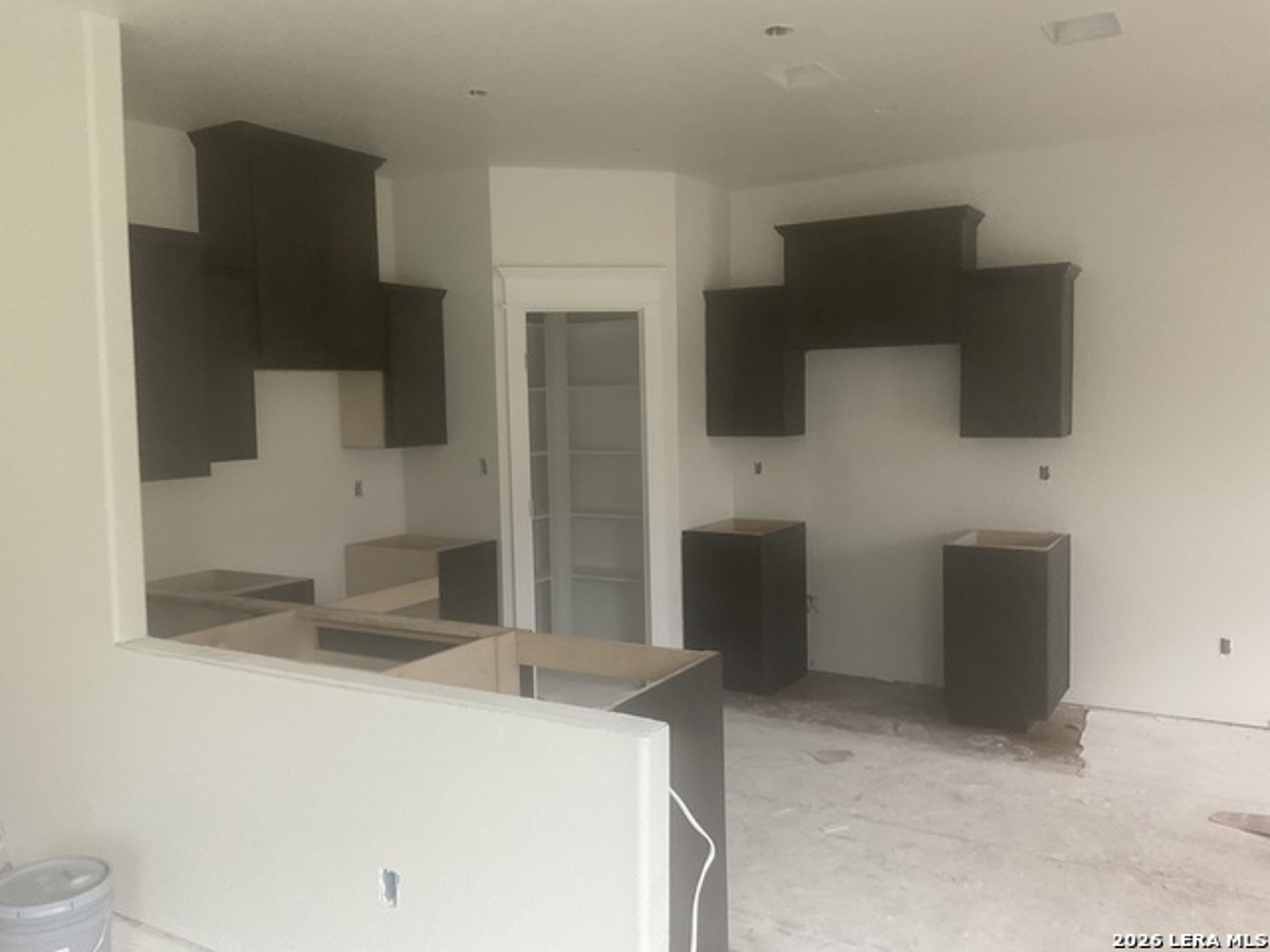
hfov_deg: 61.7
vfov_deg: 48.2
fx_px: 1064
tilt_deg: -3.5
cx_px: 635
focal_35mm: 29
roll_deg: +1.4
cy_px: 476
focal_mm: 3
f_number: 1.8
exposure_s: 1/60
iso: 125
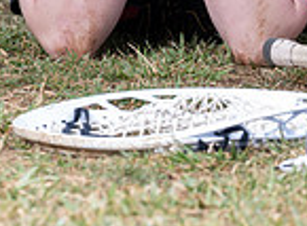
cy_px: -14
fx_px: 6675
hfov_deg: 2.6
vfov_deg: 1.9
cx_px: 580
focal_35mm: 757
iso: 250
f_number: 4.5
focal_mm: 145
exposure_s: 1/200
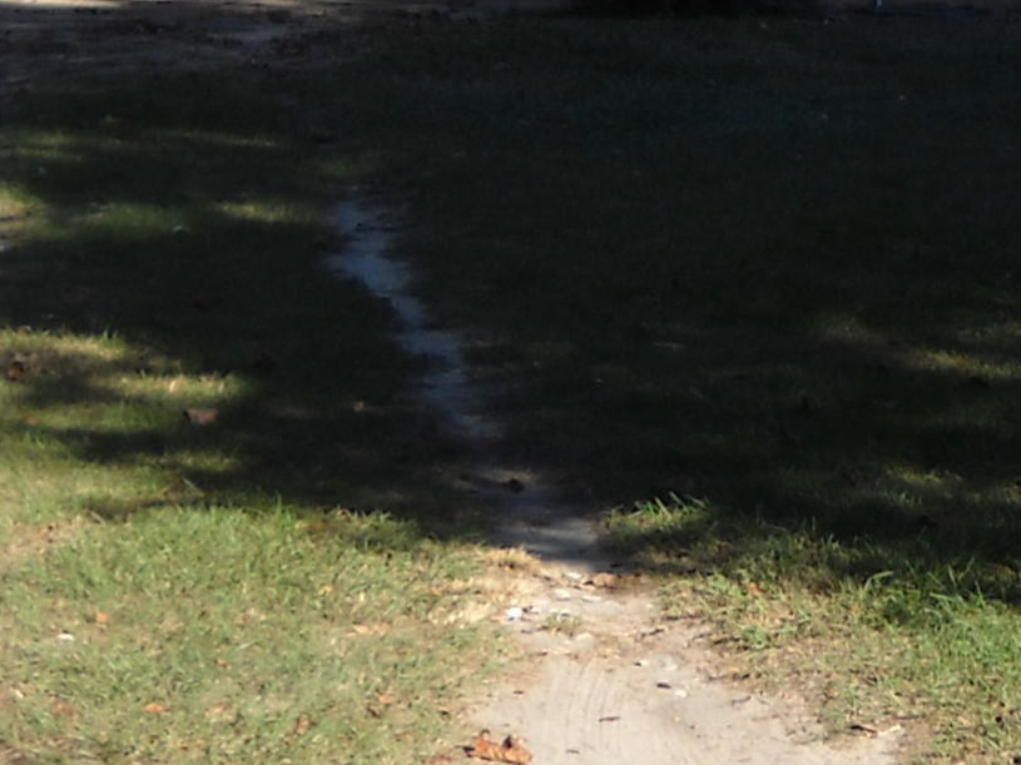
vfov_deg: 9.6
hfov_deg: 12.9
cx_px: 1109
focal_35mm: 151
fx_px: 4453
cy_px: -287
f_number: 5.5
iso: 64
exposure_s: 1/176
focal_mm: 6.72
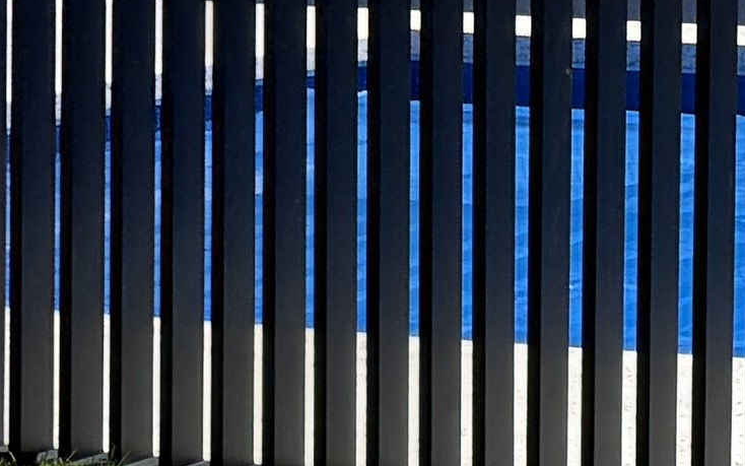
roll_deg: -0.1
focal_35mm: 198
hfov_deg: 8.9
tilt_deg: +0.8
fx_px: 4021
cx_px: 2145
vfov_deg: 6.4
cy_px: -575
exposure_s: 1/6173
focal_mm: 6.76
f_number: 1.78
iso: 80
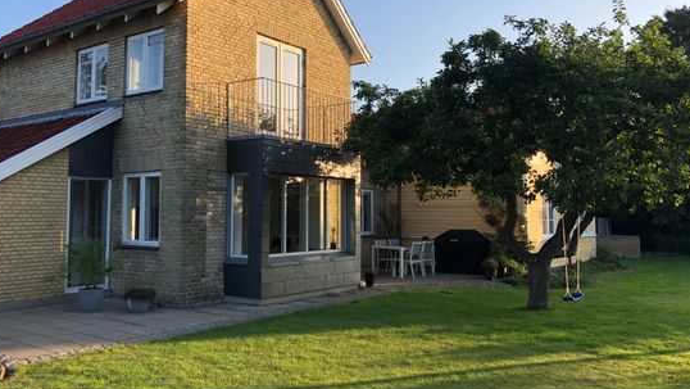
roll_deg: +0.0
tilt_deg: +3.7
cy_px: 171
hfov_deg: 58.0
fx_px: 622
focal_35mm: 34
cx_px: 324
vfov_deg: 34.6
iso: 20
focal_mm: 3.99
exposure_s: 1/475
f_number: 1.8
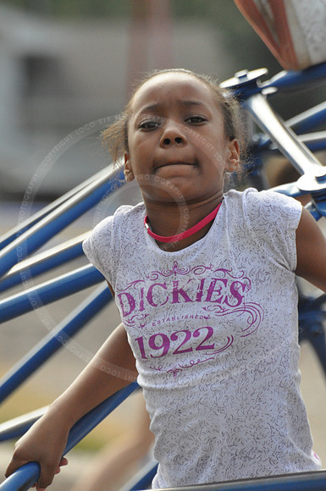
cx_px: 163
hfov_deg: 3.0
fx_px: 6130
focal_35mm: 450
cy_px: 246
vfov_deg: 4.6
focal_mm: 300
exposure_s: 1/2500
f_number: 8
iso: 2000
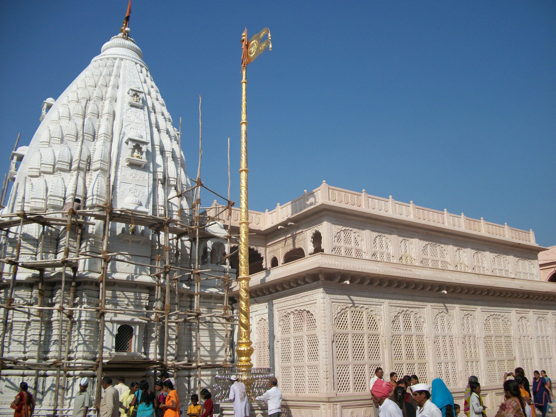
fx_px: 514
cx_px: 278
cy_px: 208
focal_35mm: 32
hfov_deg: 56.8
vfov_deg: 44.2
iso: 80
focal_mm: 5.7
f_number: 8.8
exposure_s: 1/250
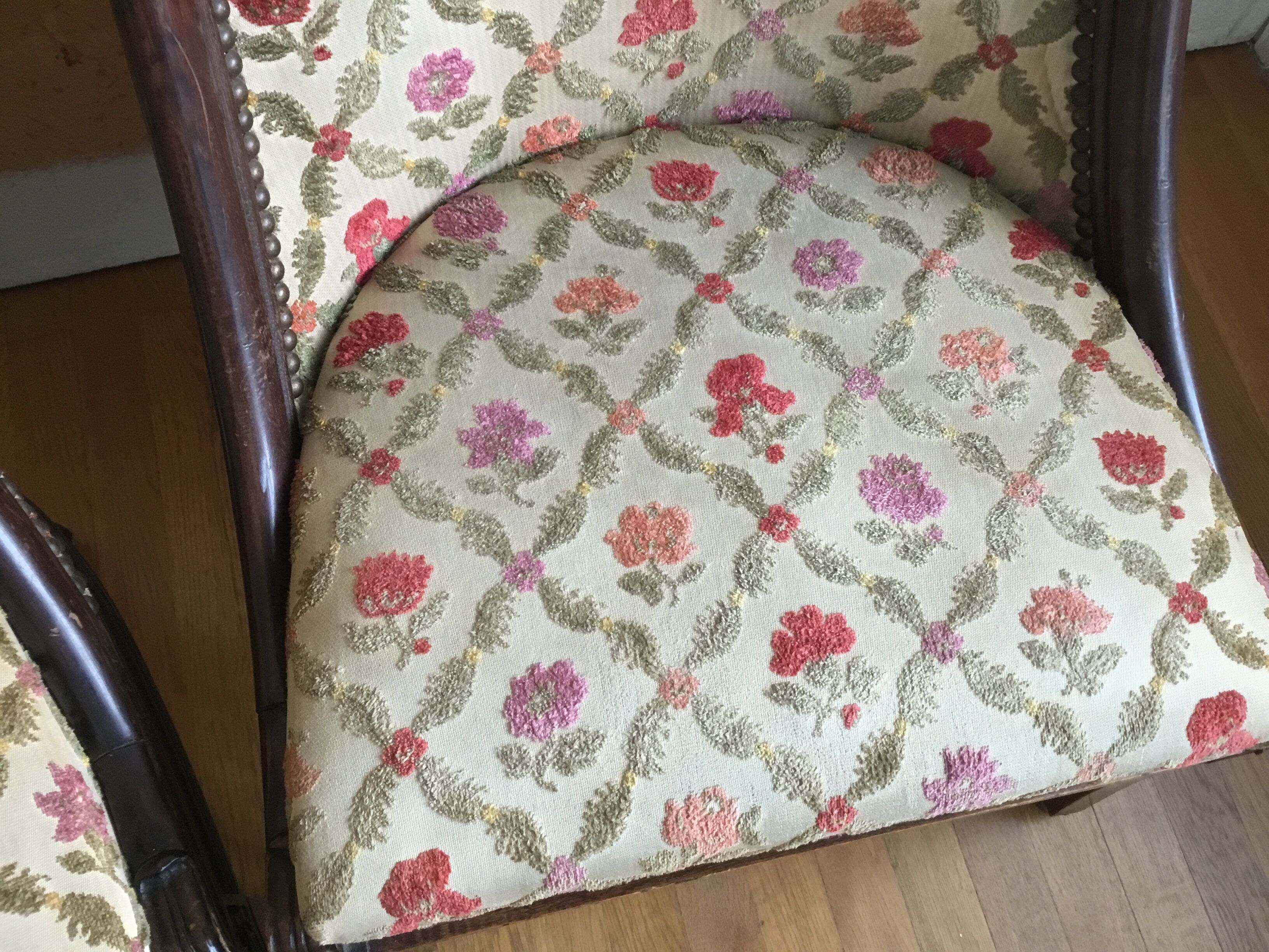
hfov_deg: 58.4
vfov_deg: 45.4
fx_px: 1136
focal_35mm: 31
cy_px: 476
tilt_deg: -68.2
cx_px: 634
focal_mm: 3.3
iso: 125
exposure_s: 1/33
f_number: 2.4
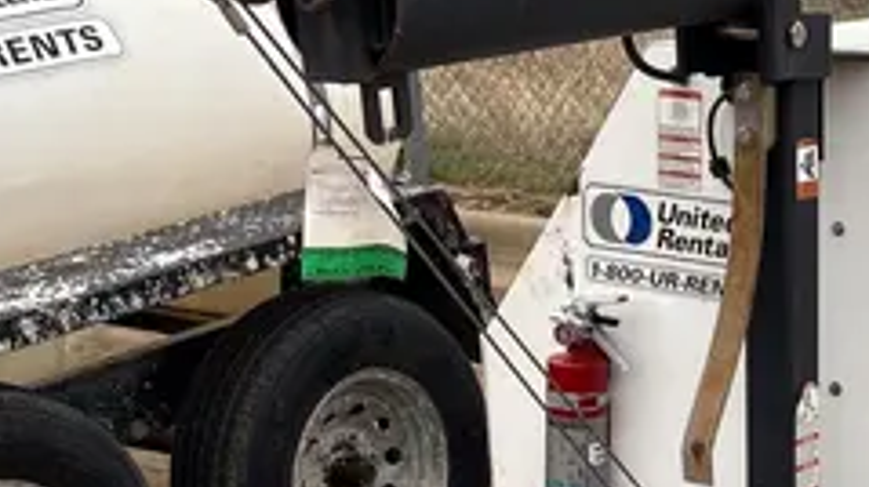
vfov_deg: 13.5
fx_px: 2003
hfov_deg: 23.3
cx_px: 909
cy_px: 591
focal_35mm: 87
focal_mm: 5.96
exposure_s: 1/138
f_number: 1.6
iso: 32
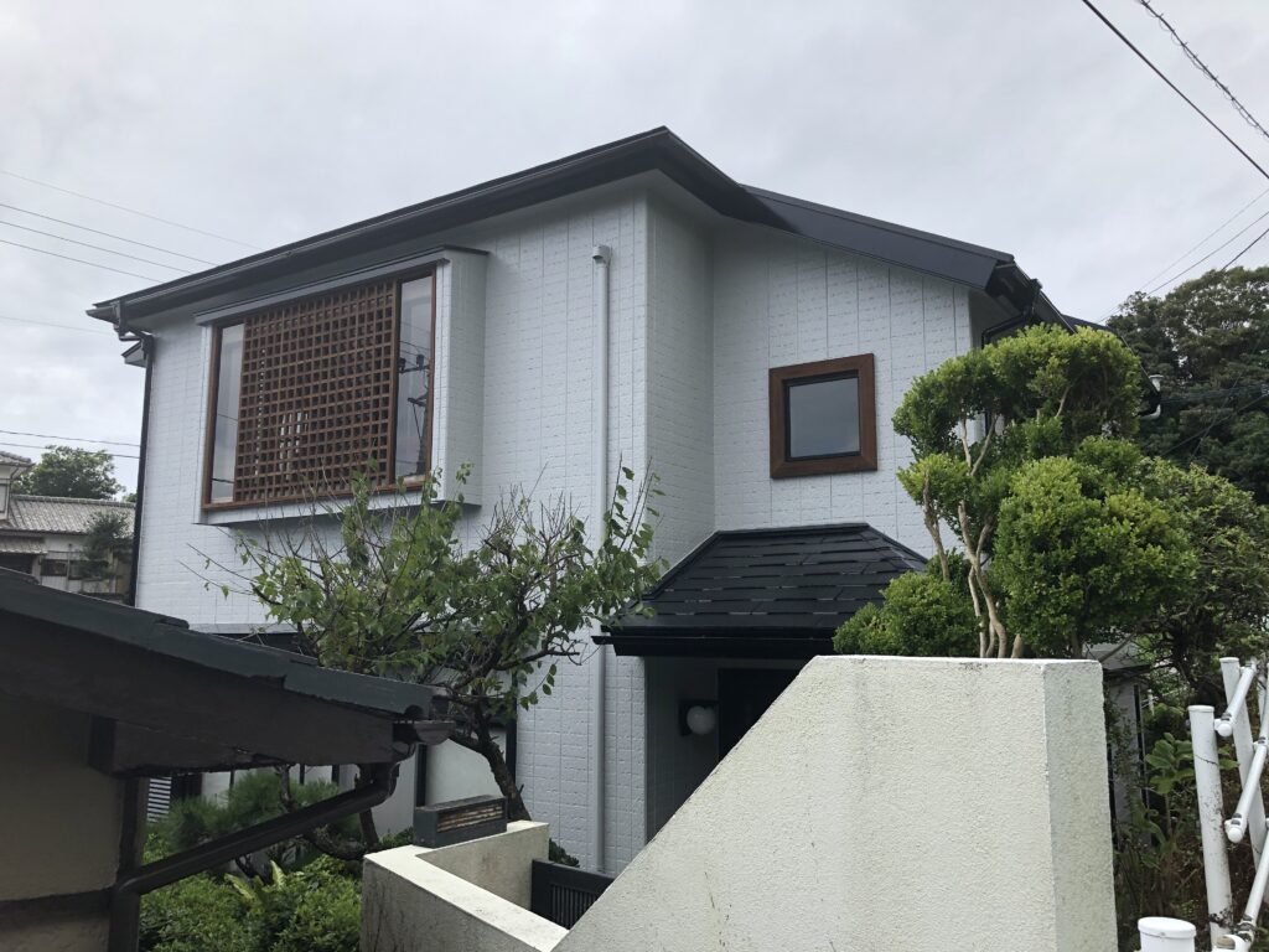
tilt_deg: +9.1
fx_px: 1026
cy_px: 476
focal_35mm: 28
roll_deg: -1.7
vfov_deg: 49.7
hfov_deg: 63.4
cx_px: 634
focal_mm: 3.99
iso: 20
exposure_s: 1/1845
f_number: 1.8
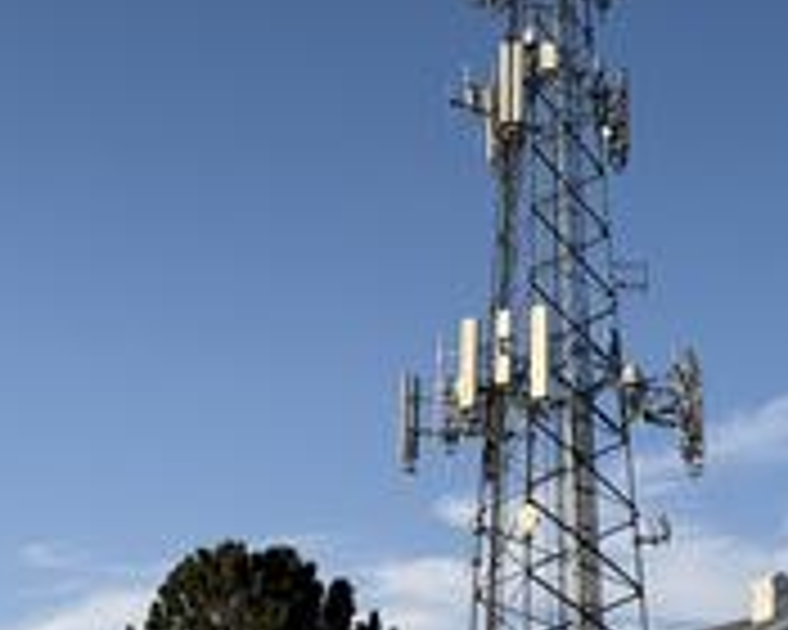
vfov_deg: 15.8
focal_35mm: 96
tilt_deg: +19.8
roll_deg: -0.2
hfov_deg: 20.0
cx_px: 428
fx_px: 2239
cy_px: 58
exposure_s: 1/3704
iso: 64
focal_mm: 6.76
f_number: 1.78
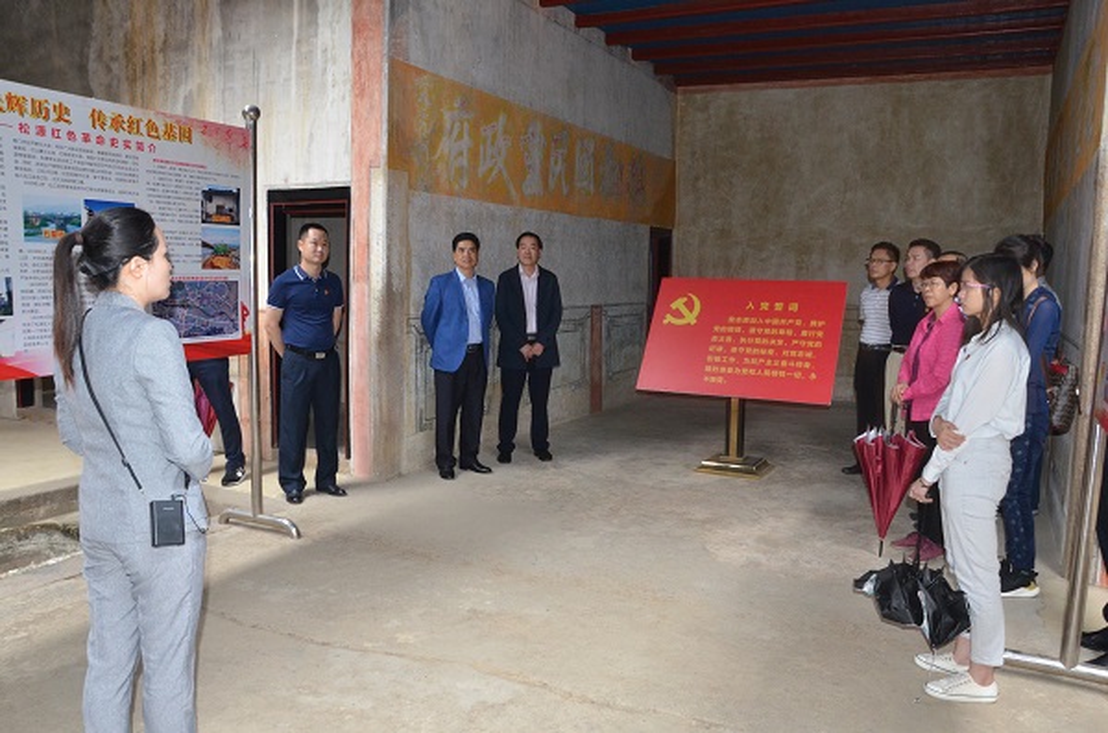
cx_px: 554
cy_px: 366
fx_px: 829
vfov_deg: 47.7
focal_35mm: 27
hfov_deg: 67.5
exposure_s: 1/60
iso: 1600
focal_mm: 18
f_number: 5.6
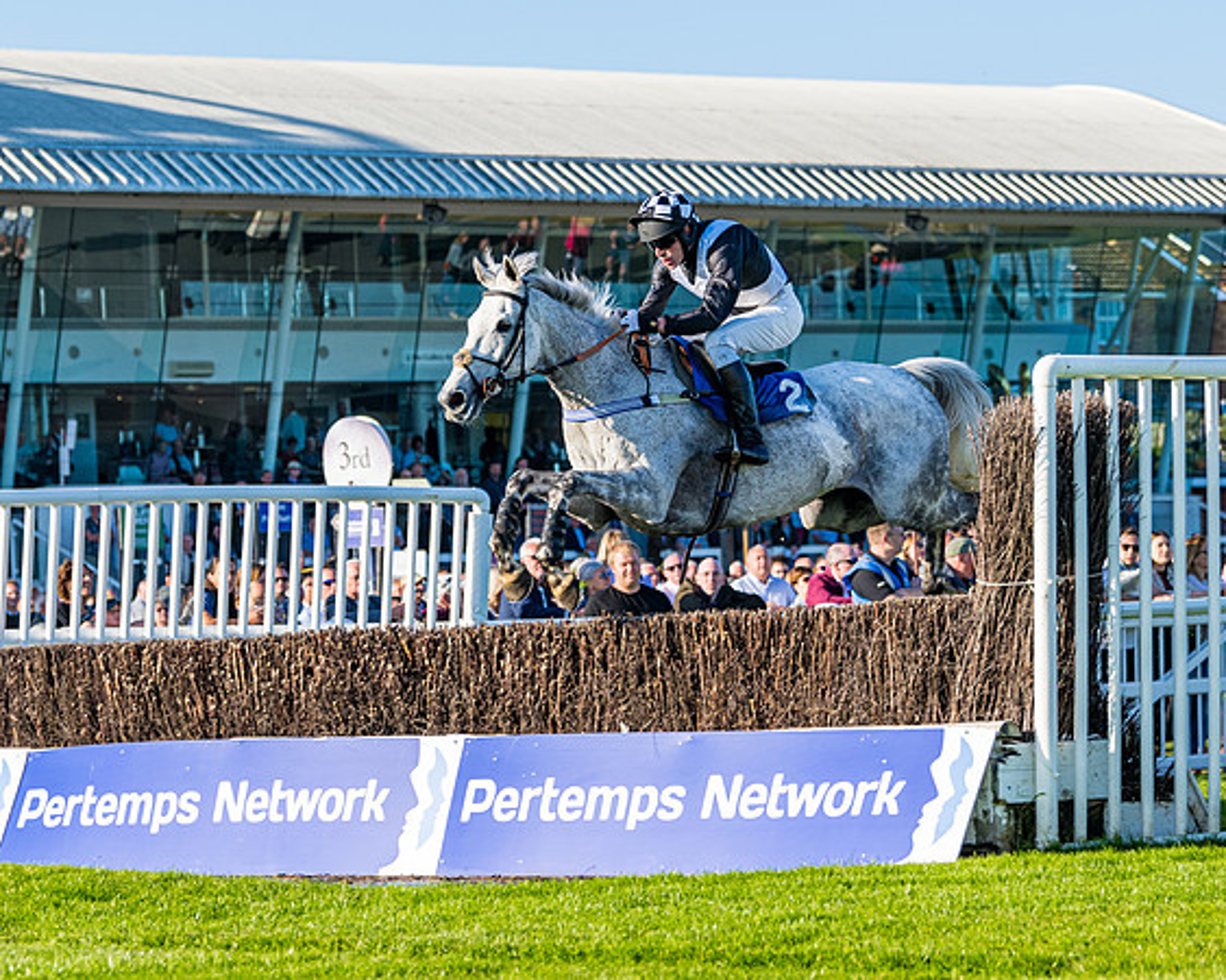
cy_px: 432
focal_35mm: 164
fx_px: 5964
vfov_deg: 9.4
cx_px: 577
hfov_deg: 11.7
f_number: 4
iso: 200
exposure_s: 1/1250
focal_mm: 98
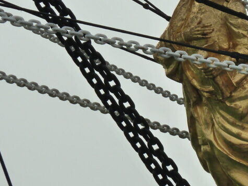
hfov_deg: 4.1
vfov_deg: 3.1
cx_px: 192
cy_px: 81
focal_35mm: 487
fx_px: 3490
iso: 200
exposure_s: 1/500
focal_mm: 37
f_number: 4.6
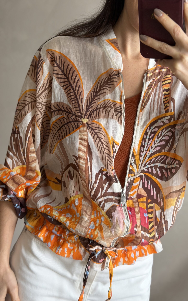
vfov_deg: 38.9
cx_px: 96
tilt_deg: -24.7
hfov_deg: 24.9
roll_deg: -12.3
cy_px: 148
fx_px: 426
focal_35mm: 52
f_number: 1.78
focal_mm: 6.76
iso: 100
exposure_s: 1/65
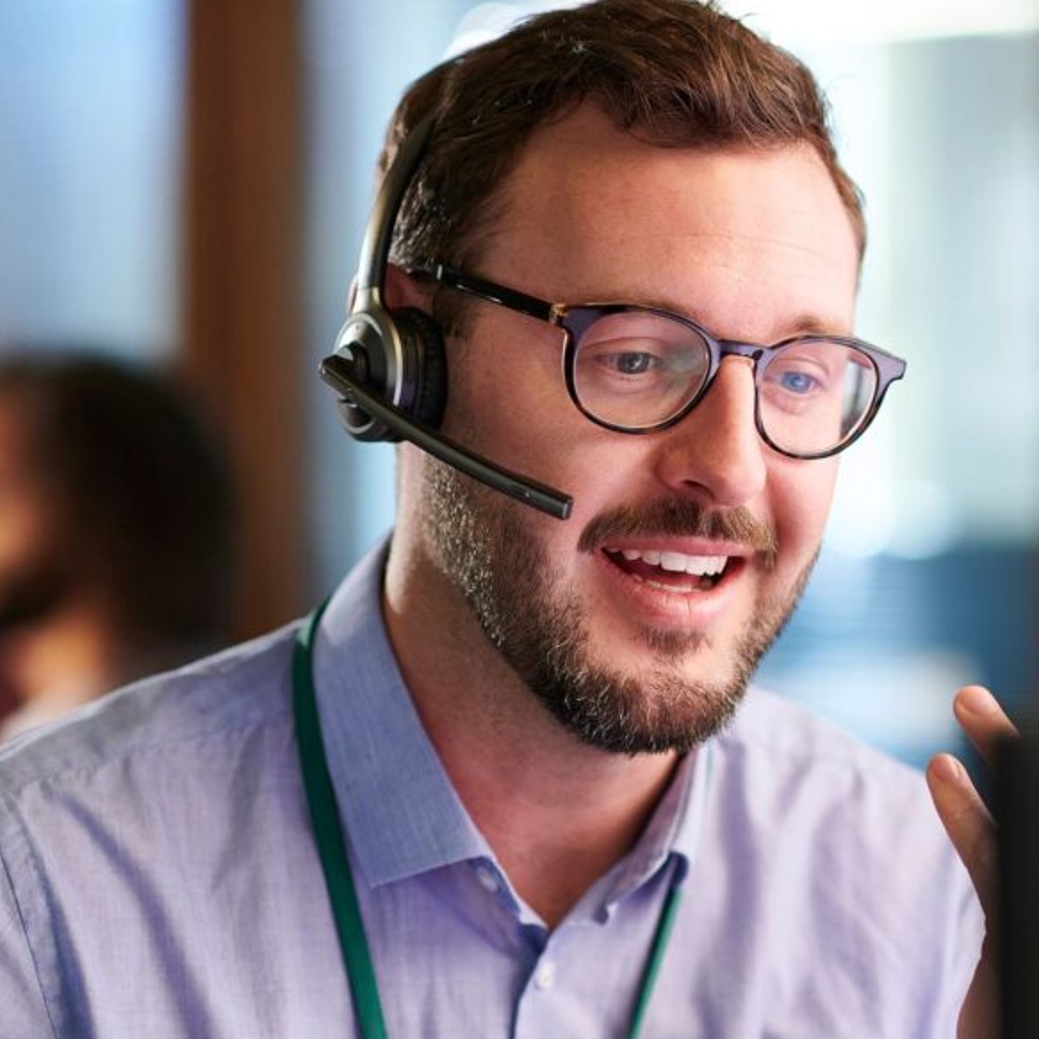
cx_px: 650
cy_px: 548
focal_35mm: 127
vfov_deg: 13.7
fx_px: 4313
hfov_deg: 13.7
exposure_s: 1/250
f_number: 2.8
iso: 1000
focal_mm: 85
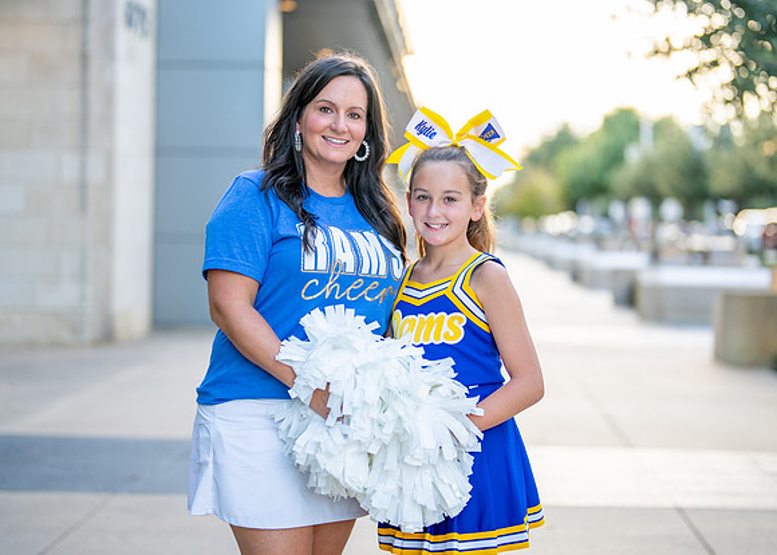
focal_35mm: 61
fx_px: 1343
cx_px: 406
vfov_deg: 23.3
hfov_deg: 32.3
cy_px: 259
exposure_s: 1/1000
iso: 250
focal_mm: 50
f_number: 1.2
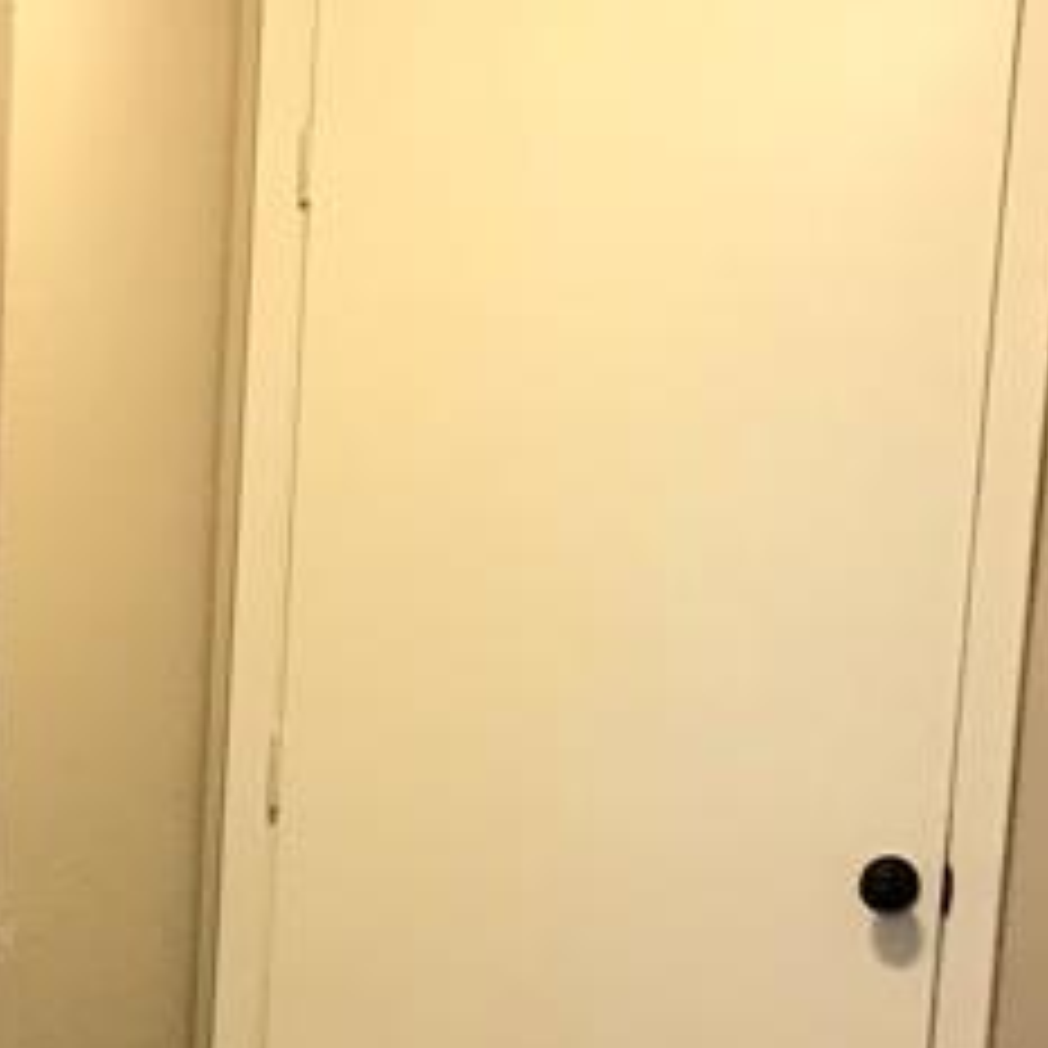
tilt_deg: -13.3
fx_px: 3733
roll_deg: +0.5
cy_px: 1286
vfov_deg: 15.4
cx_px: -522
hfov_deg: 14.8
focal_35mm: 109
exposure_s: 1/20
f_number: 1.8
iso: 40
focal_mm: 3.99
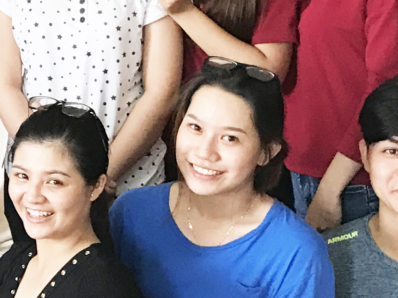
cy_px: -26
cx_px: -268
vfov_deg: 11.0
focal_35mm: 133
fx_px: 1529
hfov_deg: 13.6
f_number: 1.8
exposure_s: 1/33
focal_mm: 3.99
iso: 40
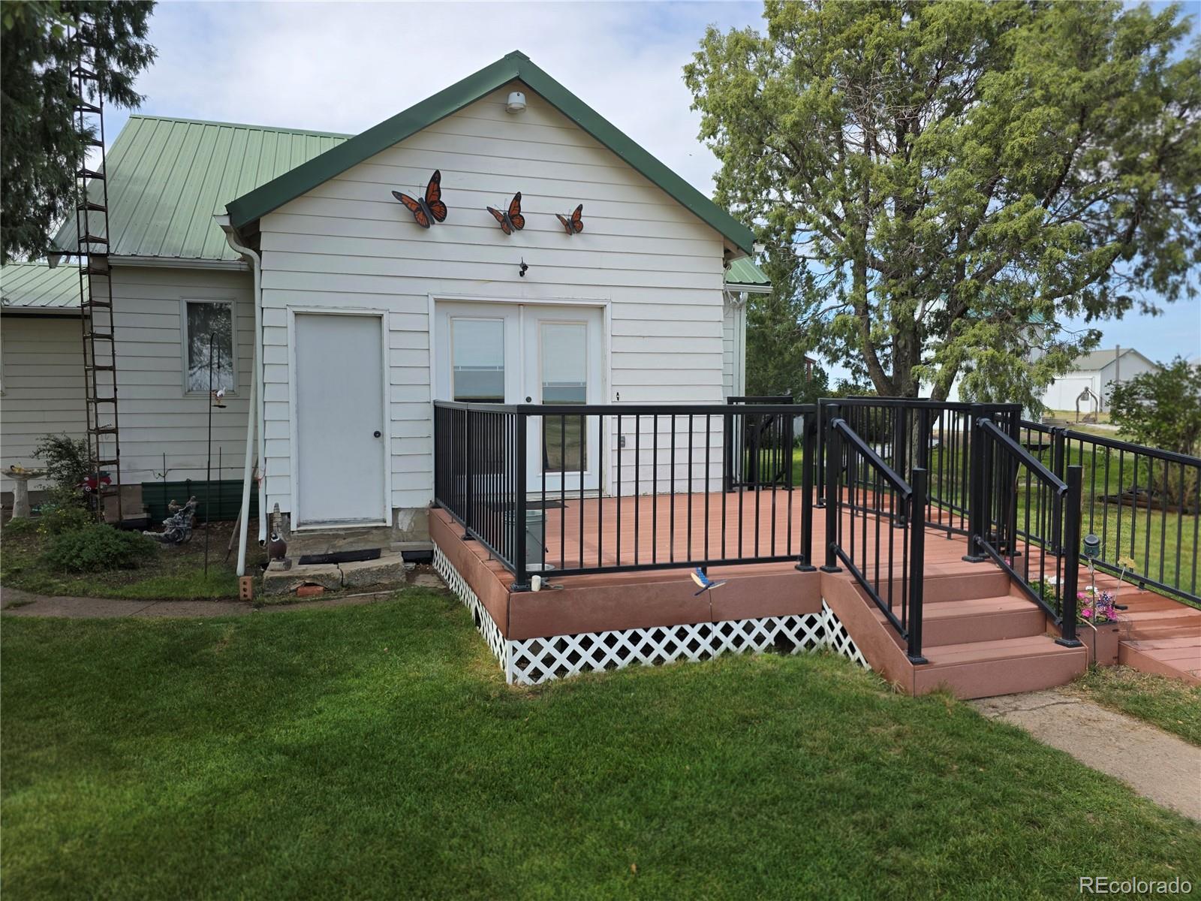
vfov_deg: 58.9
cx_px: 600
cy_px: 450
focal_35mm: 23
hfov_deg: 73.9
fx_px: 798
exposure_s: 1/3559
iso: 80
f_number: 1.7
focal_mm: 6.3
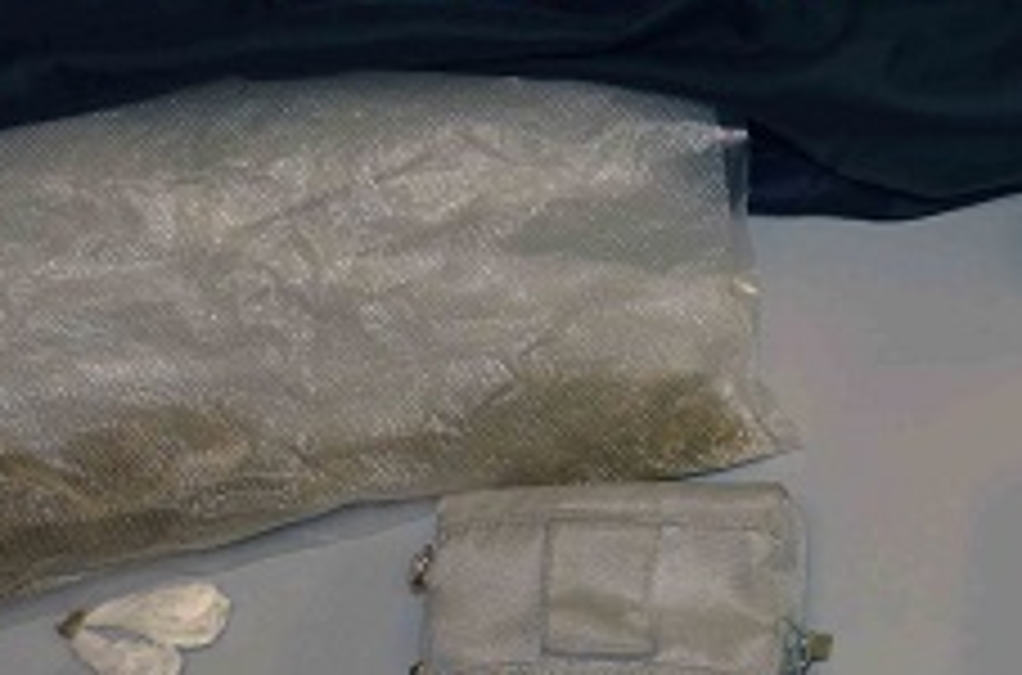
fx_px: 3001
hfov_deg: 19.0
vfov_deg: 12.8
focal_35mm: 106
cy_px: 232
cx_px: 936
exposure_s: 1/80
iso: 400
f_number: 3.8
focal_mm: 22
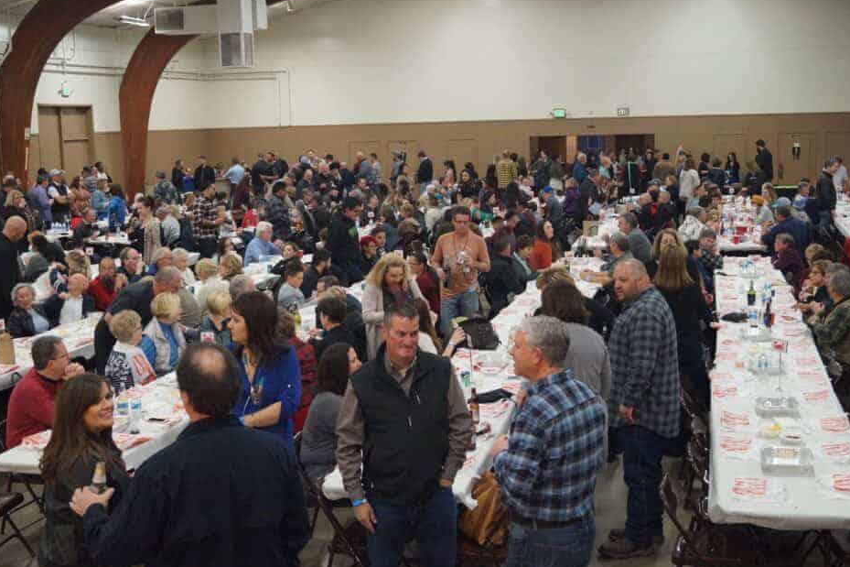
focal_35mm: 43
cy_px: 262
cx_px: 405
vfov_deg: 31.2
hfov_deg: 45.4
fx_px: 1015
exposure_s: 1/160
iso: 2500
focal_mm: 26
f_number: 4.5
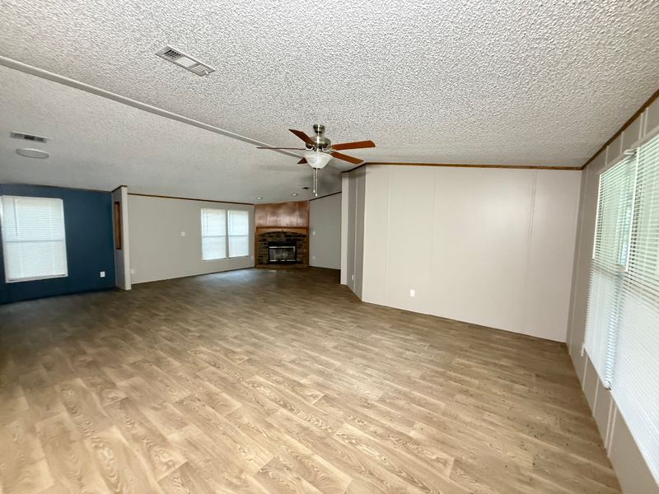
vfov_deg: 85.7
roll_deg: -0.3
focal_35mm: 14
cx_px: 330
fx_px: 267
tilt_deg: -5.8
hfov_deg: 102.1
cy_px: 247
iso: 800
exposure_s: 1/60
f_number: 2.2
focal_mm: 2.22
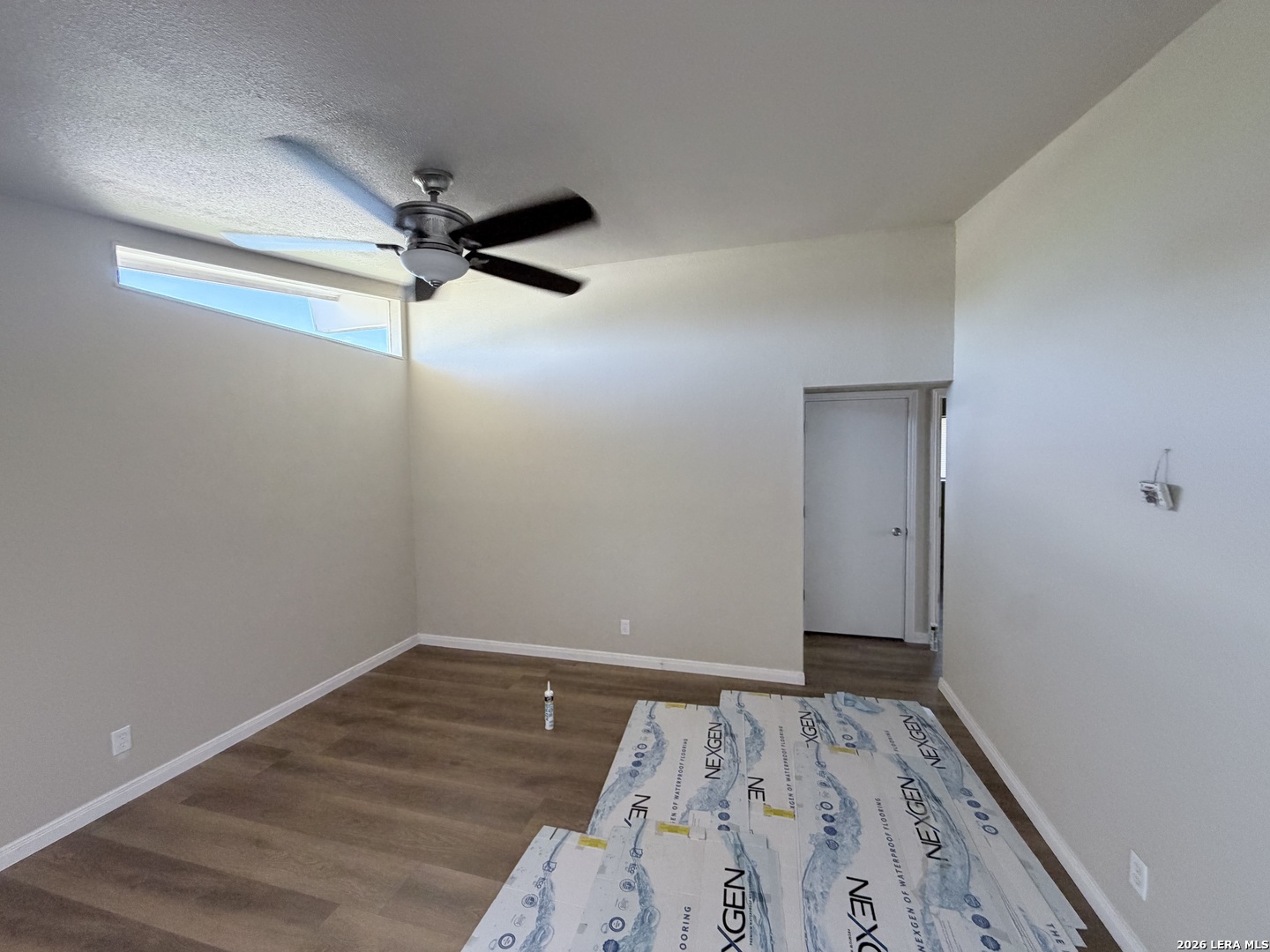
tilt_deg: -2.0
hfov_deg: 102.1
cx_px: 635
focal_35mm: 14
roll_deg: +0.8
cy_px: 476
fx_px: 514
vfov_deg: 85.7
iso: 320
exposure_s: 1/103
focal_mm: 2.22
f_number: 2.2
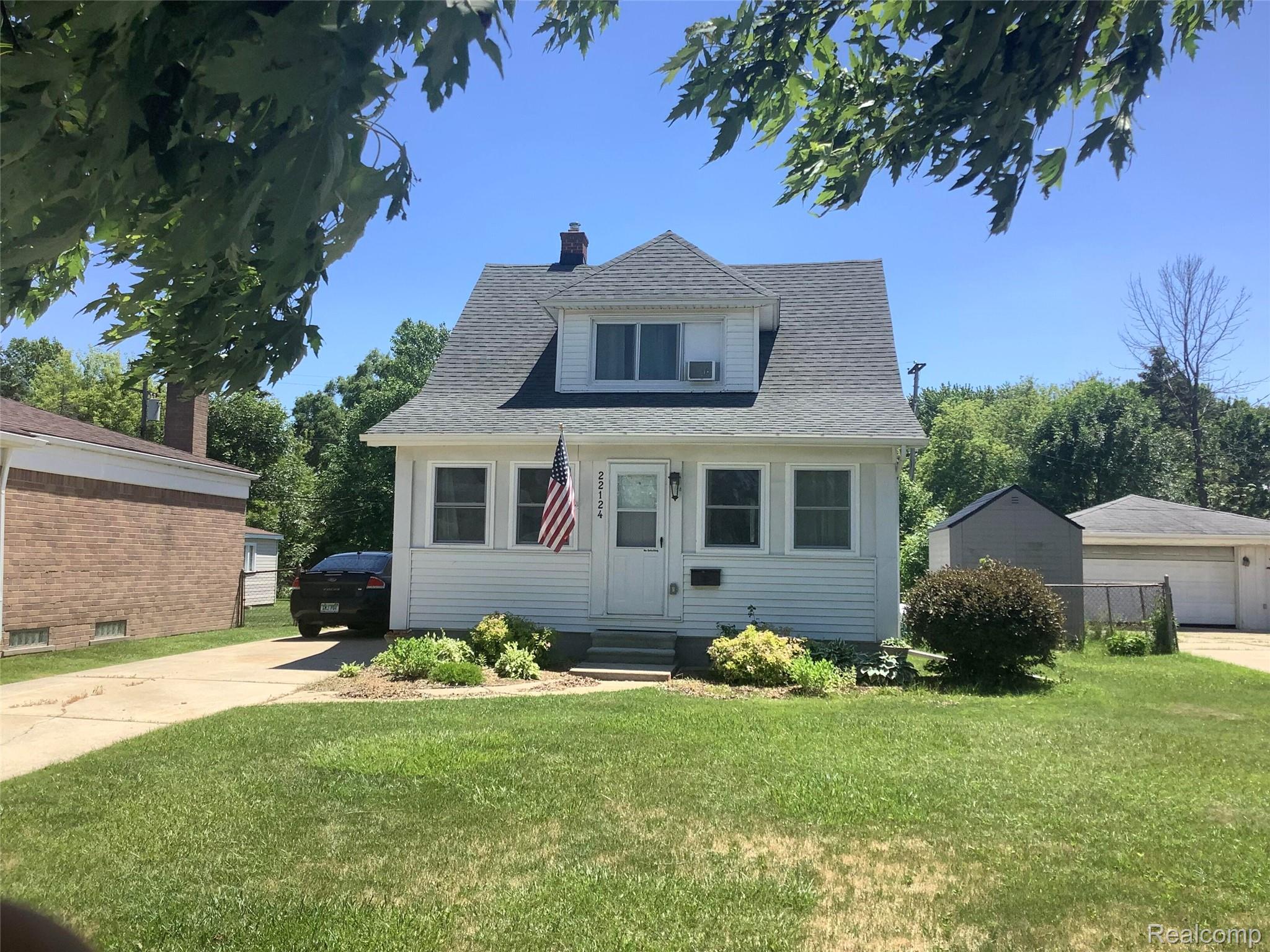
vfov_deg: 45.4
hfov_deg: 58.4
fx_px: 1137
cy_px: 476
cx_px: 635
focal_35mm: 31
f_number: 2.4
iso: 25
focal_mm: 3.3
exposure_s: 1/970
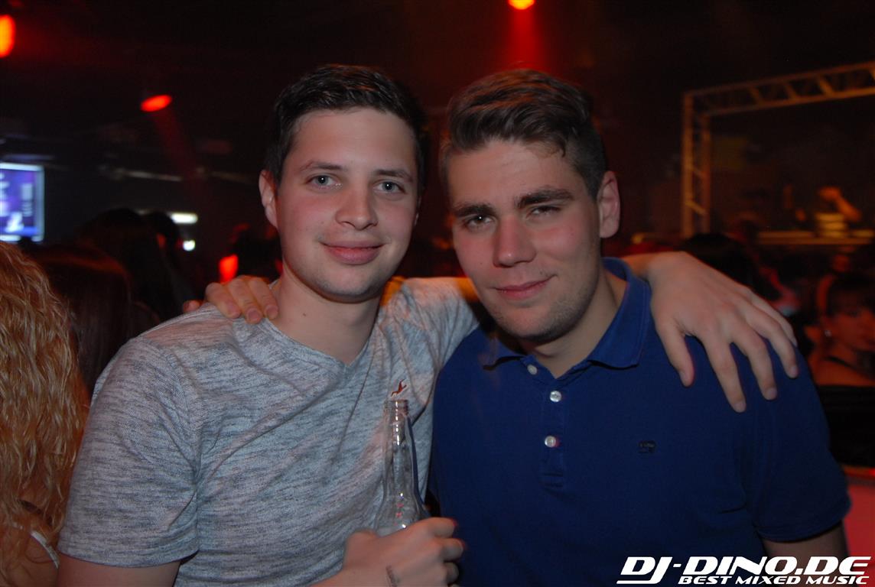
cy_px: 294
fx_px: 877
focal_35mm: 36
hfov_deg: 53.0
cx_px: 438
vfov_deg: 37.0
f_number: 5.6
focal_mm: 24
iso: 400
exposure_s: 1/6
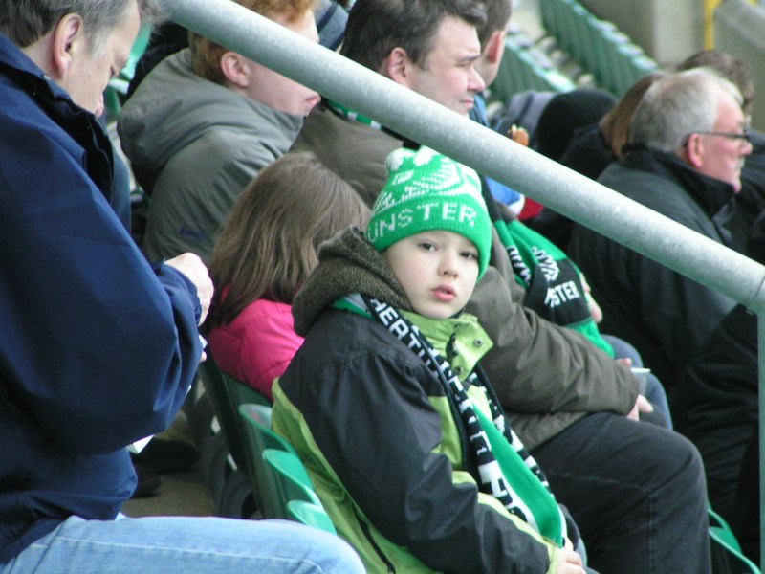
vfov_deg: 3.9
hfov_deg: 5.2
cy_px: 287
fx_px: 8398
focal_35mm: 380
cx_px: 382
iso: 200
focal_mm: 58
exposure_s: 1/160
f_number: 3.5
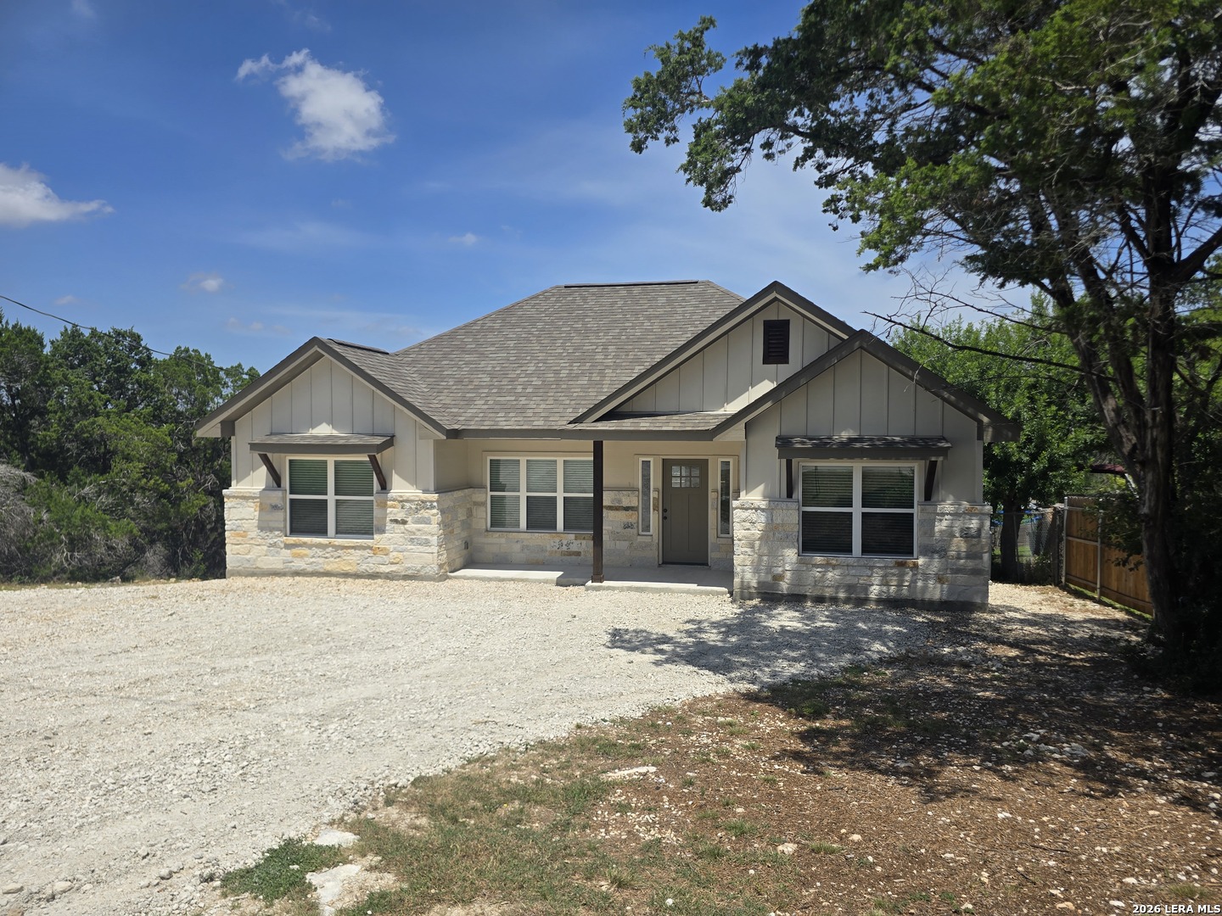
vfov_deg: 58.9
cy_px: 458
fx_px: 812
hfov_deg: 73.9
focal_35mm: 23
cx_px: 611
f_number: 1.7
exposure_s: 1/1154
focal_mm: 6.3
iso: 12
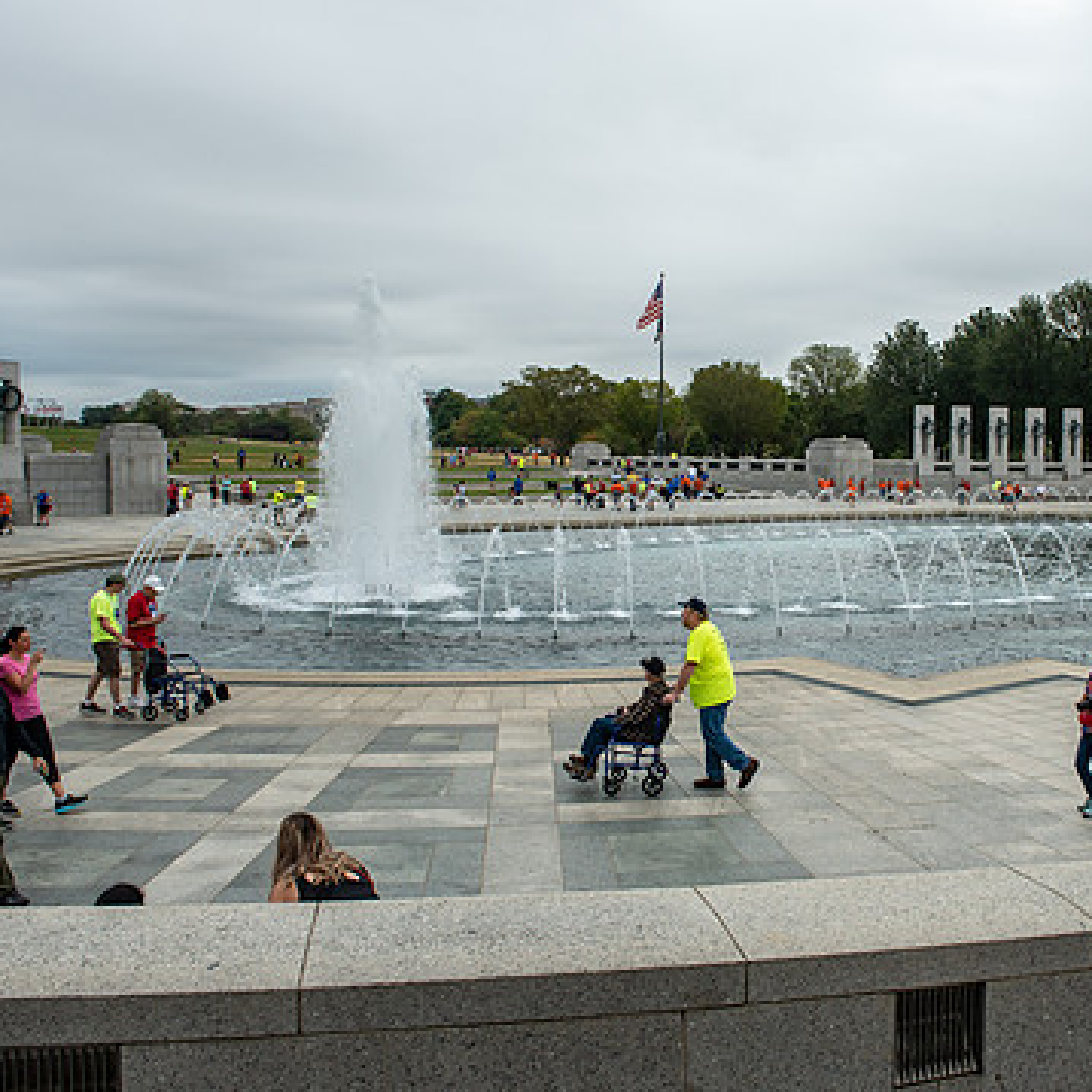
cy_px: 513
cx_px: 773
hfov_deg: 48.4
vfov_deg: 49.7
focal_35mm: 33
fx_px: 1178
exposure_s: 1/500
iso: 200
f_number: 8
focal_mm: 24
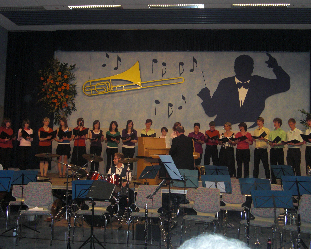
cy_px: 124
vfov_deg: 36.5
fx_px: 377
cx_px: 162
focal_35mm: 41
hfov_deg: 44.8
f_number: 3
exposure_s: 1/60
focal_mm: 6.9
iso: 200
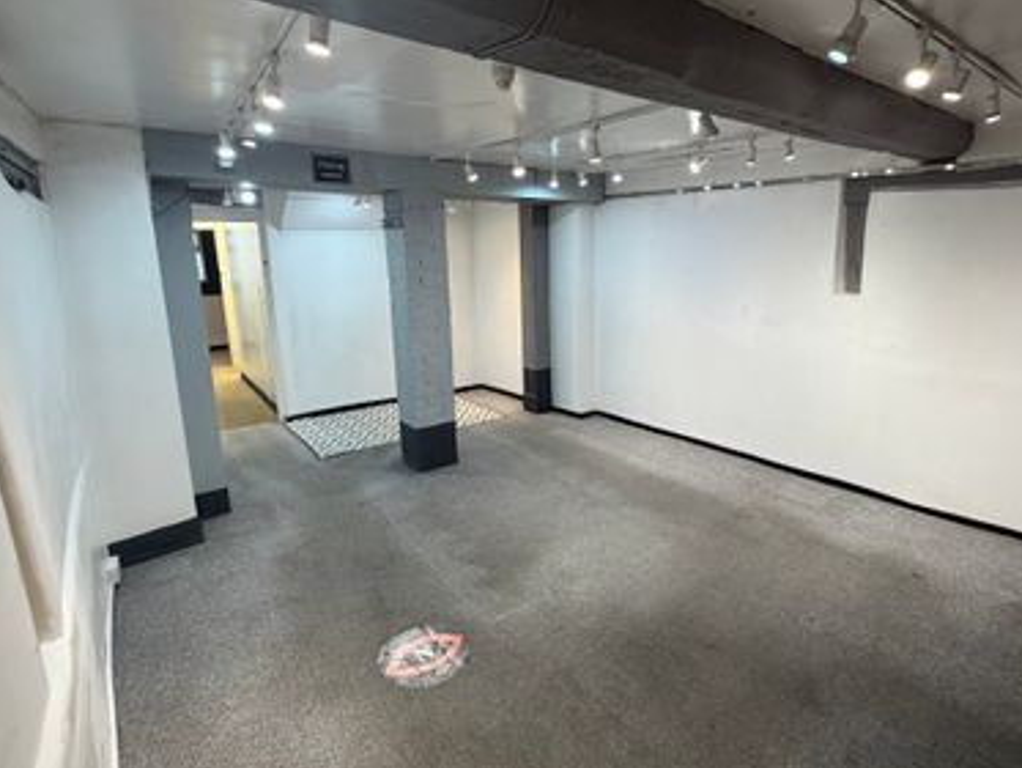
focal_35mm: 15
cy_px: 365
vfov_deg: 81.7
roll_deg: +0.6
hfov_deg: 98.1
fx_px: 443
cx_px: 540
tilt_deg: -12.4
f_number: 2.2
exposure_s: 1/100
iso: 320
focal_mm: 2.22
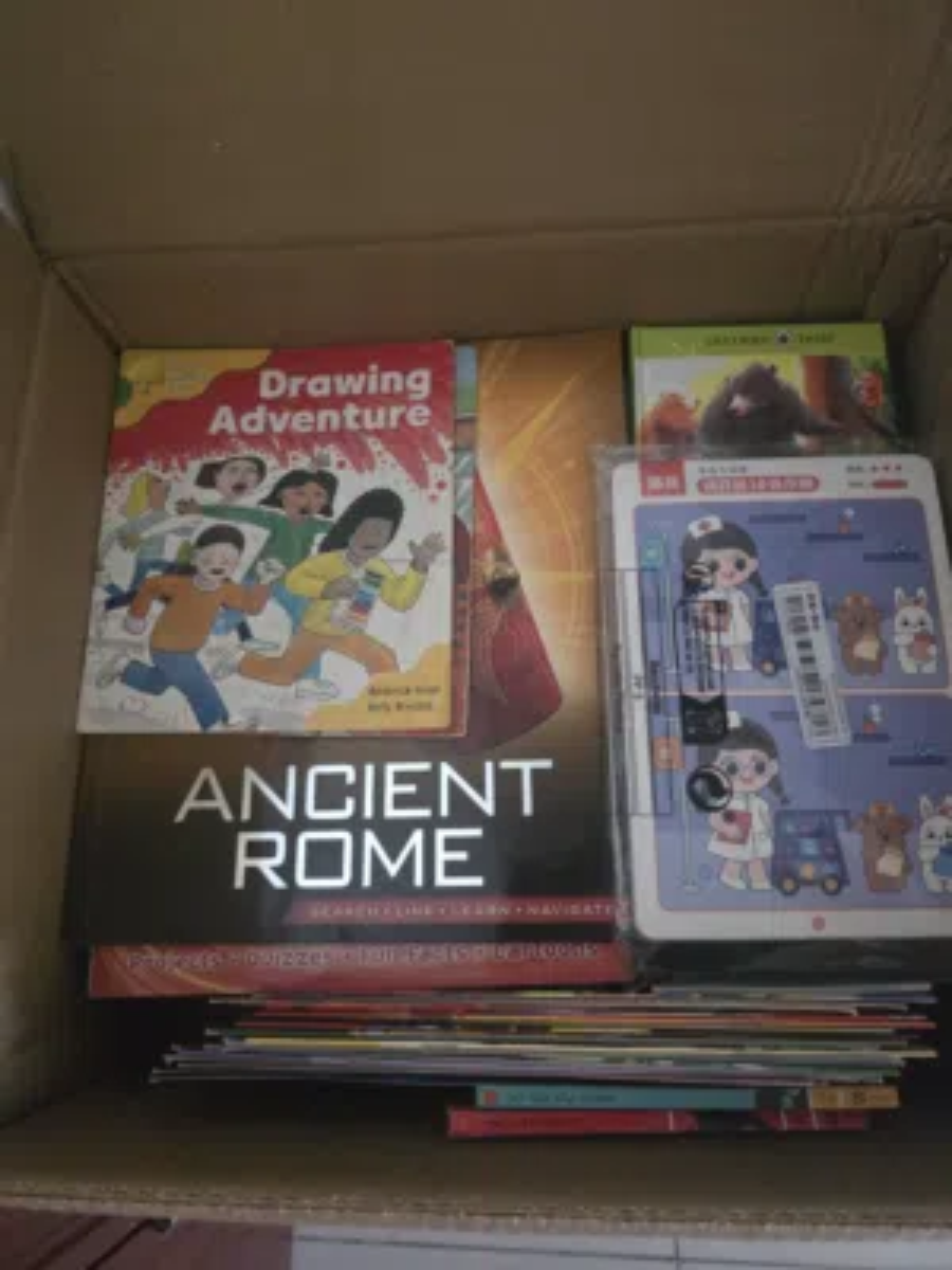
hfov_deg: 58.9
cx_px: 476
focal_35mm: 23
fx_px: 843
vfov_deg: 73.9
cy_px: 635
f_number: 1.7
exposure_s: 1/100
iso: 2500
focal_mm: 6.3
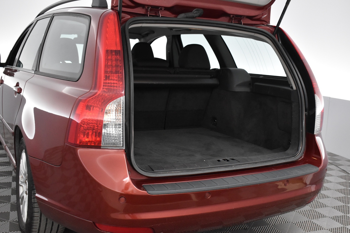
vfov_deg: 33.0
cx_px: 175
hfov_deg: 47.9
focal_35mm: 40
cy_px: 116
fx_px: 394
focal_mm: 27
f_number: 5
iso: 3200
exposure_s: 1/100
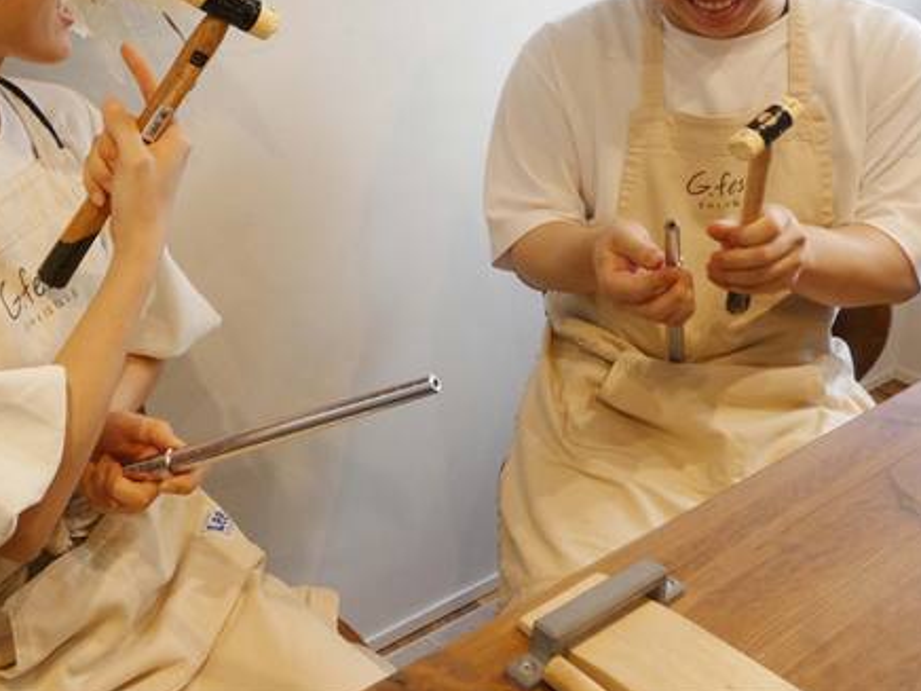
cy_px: 192
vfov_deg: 32.4
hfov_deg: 42.3
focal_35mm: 44
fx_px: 1171
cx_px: 292
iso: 125
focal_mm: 5.3
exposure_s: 1/80
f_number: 3.3
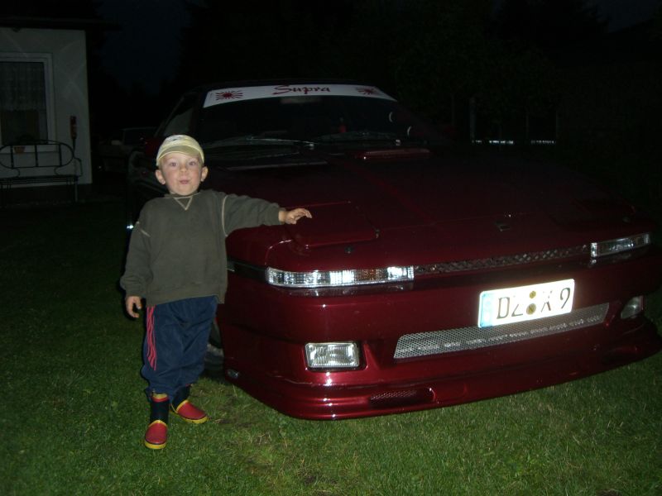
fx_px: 727
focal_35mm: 38
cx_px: 331
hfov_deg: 49.0
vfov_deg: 37.7
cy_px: 248
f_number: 2.7
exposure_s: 1/60
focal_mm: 6.2
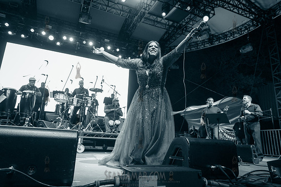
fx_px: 187
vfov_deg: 53.2
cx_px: 140
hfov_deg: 73.7
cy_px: 94
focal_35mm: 24
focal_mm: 24
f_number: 4
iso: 2500
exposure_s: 1/400
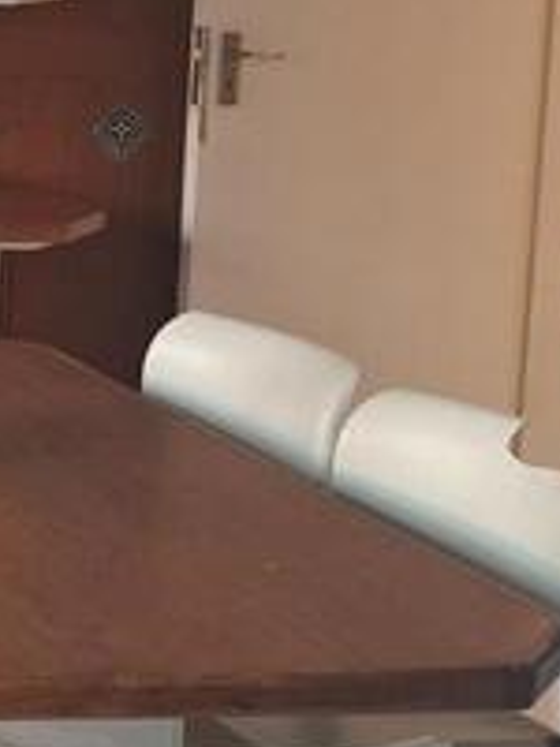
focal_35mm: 100
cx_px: -500
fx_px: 2157
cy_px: 164
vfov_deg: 19.5
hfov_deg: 13.1
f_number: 1.8
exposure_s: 1/33
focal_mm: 4.69
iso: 320
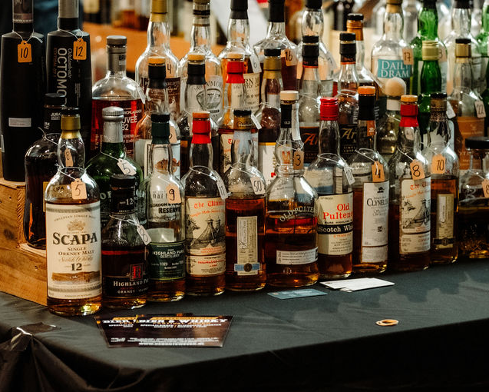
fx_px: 2374
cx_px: 236
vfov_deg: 9.4
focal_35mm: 164
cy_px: 237
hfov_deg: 11.8
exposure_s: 1/100
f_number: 2.8
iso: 1250
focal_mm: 85
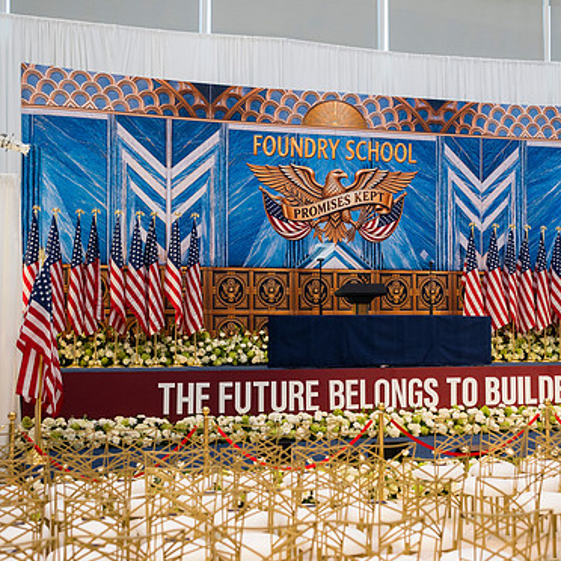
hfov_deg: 32.1
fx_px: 972
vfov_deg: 32.2
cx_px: 348
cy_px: 289
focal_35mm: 53
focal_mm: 40
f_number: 2.8
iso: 1100
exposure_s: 1/160
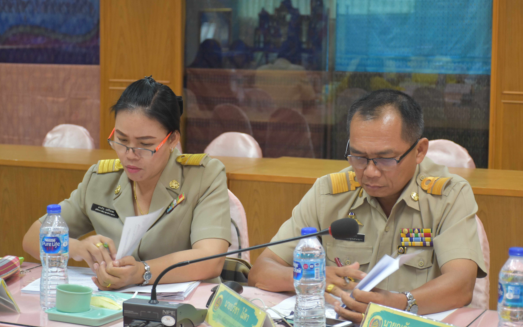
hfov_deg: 25.8
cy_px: 153
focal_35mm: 80
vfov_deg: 16.3
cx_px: 262
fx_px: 1140
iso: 1250
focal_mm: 52
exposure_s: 1/60
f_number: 4.8
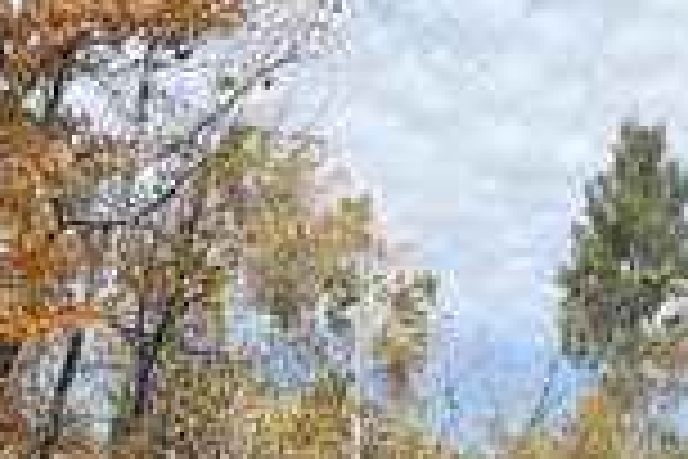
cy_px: 810
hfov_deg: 23.4
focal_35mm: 87
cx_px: 362
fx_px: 1663
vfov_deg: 14.0
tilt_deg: -0.7
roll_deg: -1.8
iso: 80
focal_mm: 6.76
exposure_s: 1/3584
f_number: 1.78
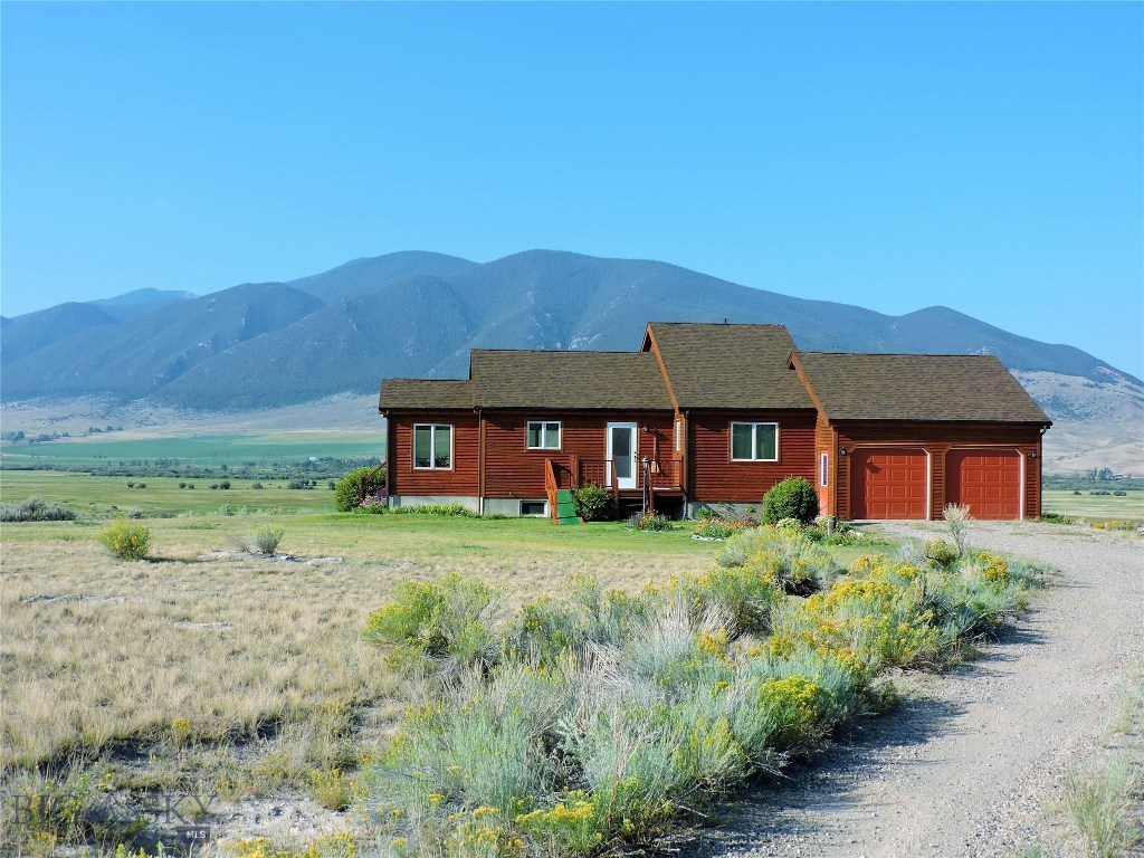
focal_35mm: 43
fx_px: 1421
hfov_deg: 43.9
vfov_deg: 33.6
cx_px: 572
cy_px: 429
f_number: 3.4
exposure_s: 1/640
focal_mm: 7.7
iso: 100
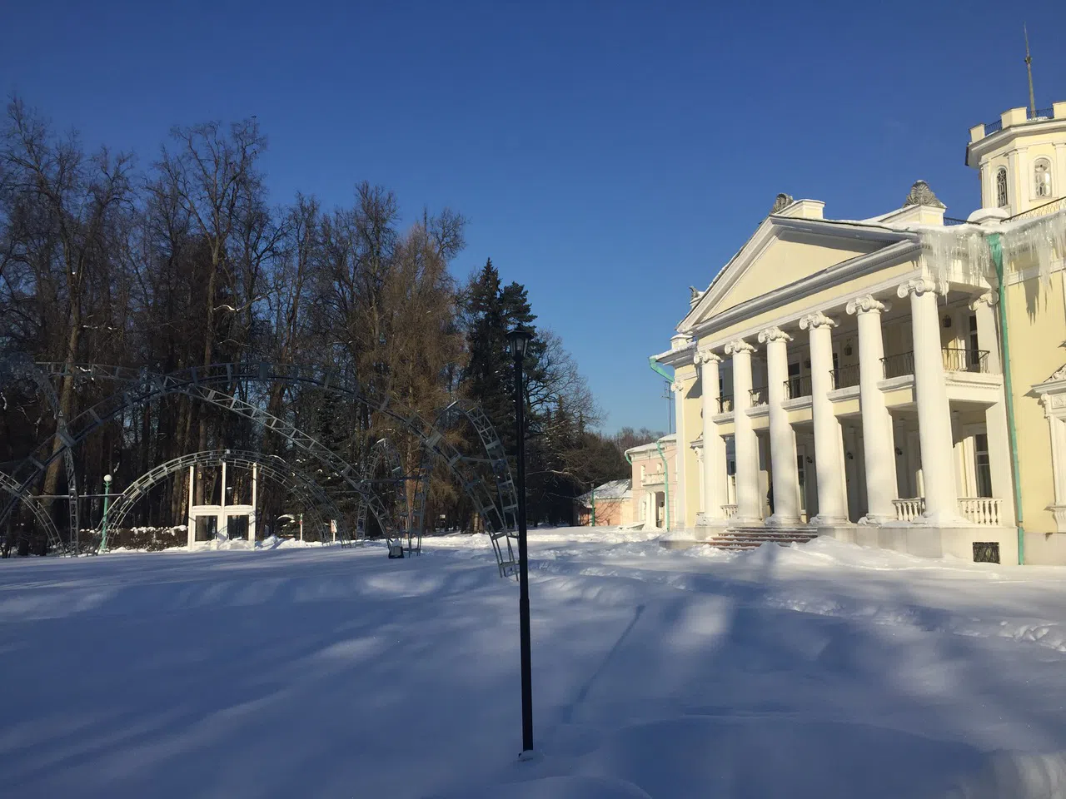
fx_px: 893
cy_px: 400
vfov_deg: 48.2
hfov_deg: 61.7
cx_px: 533
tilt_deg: +5.7
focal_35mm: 29
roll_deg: +1.7
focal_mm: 4.15
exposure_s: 1/3300
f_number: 2.2
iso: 32
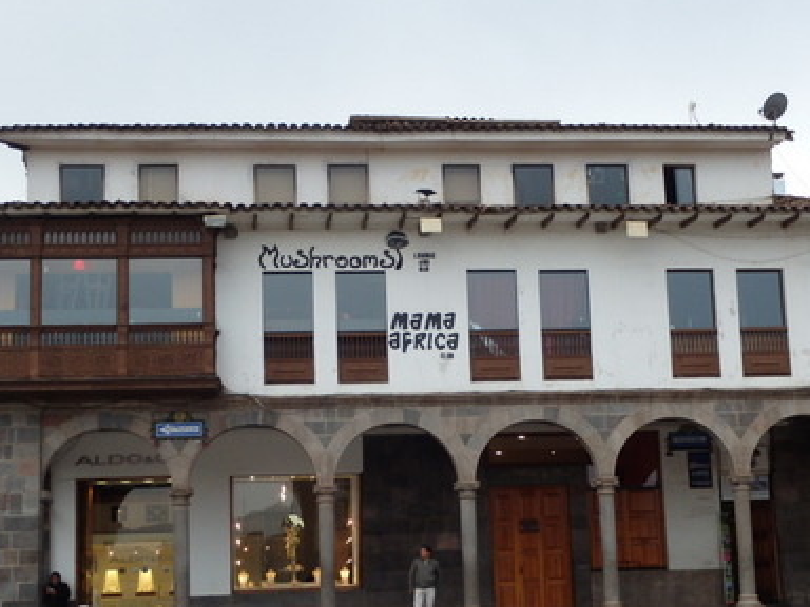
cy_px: 383
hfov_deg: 34.3
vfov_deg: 26.0
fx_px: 1310
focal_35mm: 56
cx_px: 409
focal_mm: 7.7
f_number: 4.8
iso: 250
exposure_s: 1/40
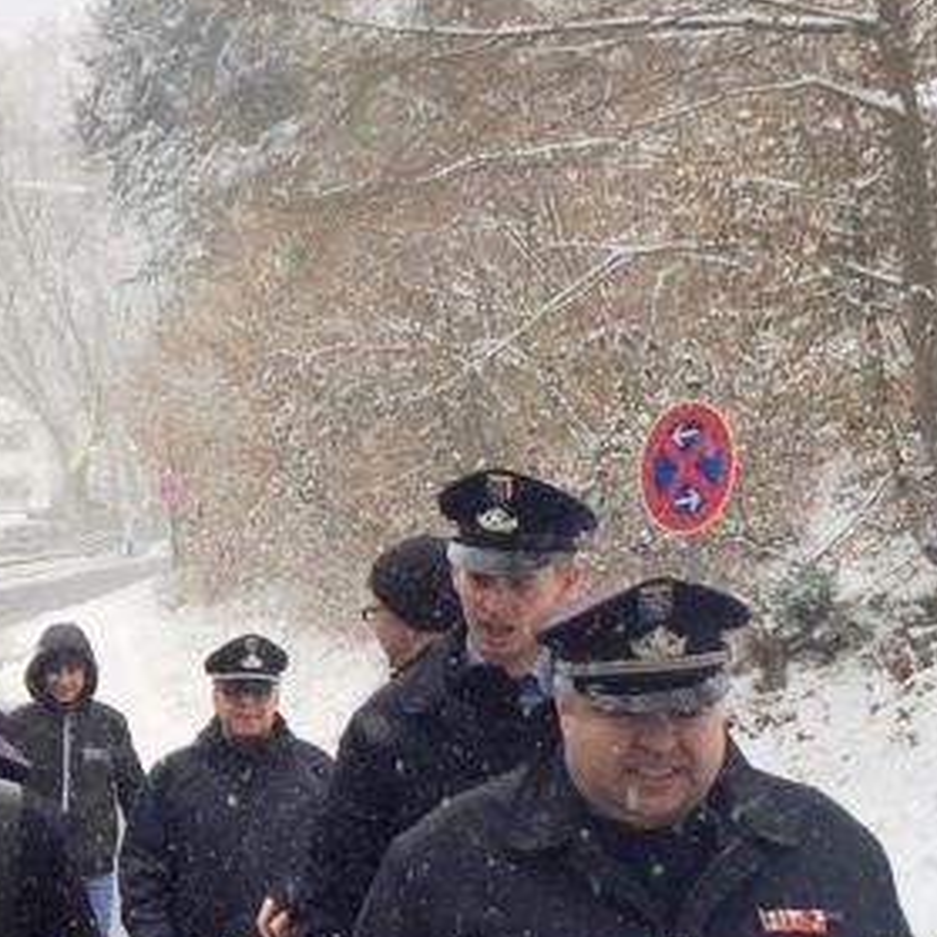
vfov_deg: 18.1
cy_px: 877
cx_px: -215
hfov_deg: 17.5
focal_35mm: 94
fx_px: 2879
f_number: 2.2
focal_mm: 4.15
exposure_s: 1/444
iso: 32
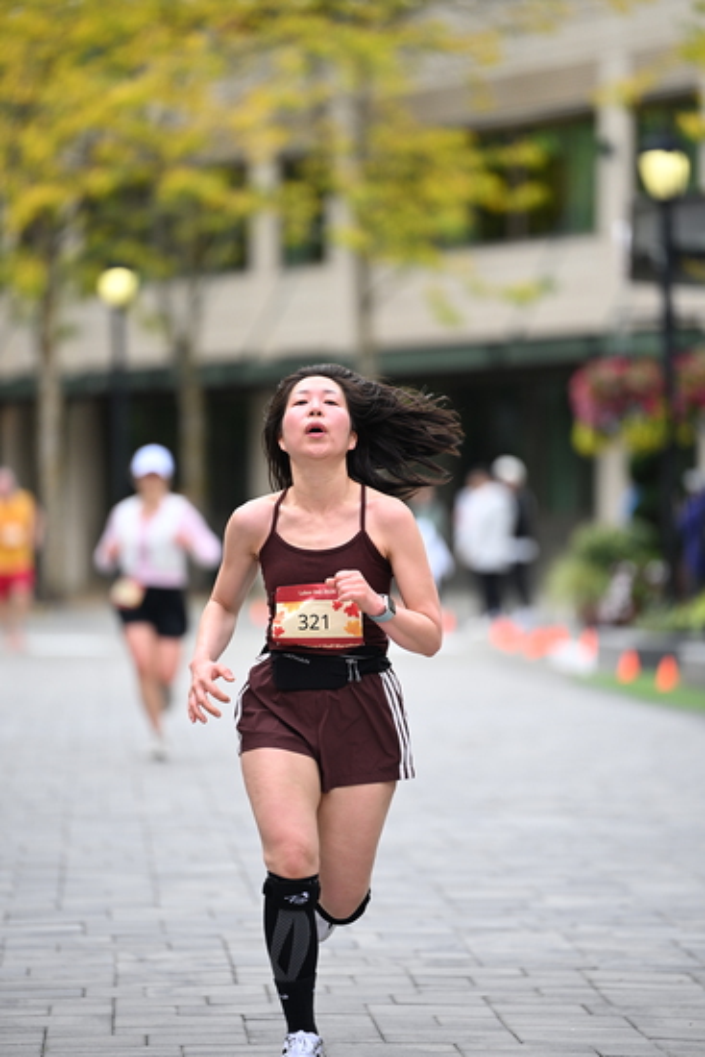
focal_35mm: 200
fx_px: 5871
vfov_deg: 10.3
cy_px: 528
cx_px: 352
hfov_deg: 6.9
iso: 640
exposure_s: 1/2000
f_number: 2.8
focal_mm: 200
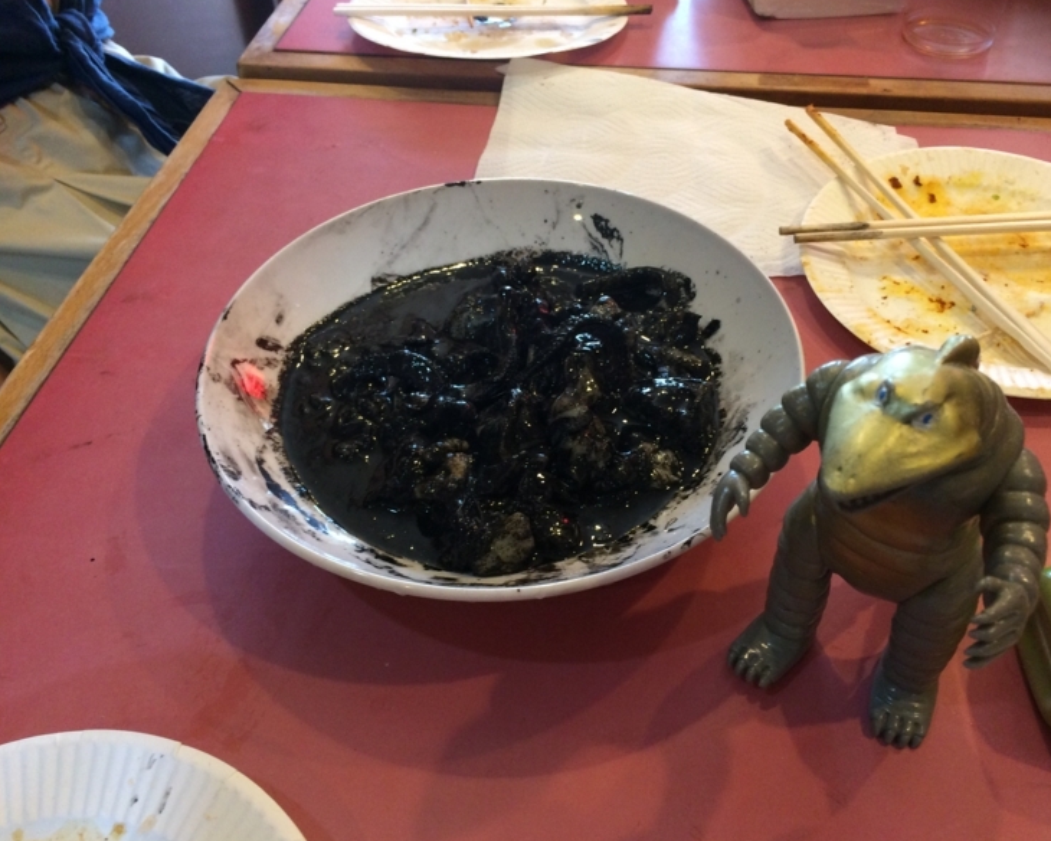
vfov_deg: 47.1
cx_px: 574
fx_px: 964
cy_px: 422
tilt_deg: -47.2
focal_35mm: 31
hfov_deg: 57.1
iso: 200
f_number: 2.2
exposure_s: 1/30
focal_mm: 4.15
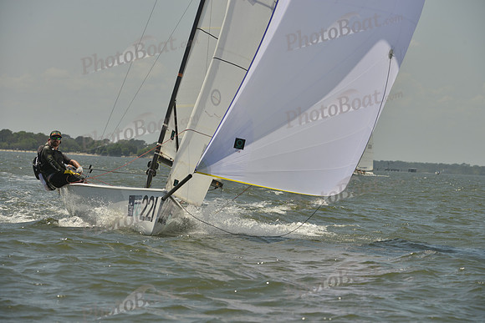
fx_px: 2695
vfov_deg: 6.9
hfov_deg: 10.3
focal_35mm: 200
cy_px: 162
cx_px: 242
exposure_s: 1/1600
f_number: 9
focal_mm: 200
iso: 280
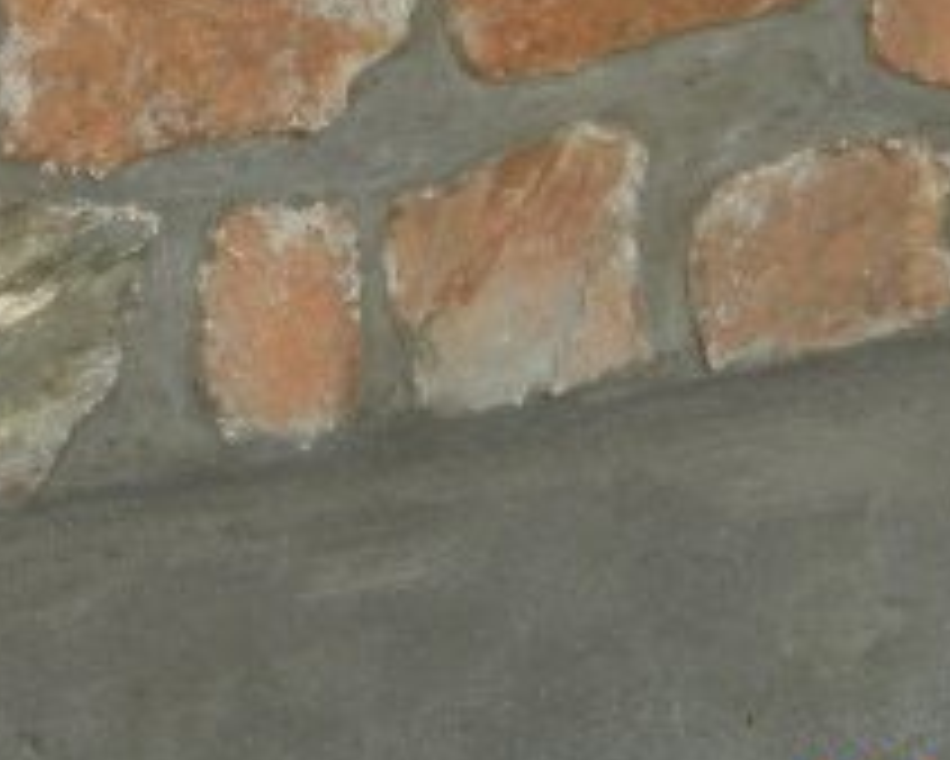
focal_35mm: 189
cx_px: 259
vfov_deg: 8.1
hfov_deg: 10.2
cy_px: -256
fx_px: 5316
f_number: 4.4
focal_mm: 10.4
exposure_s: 1/79.4
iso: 64
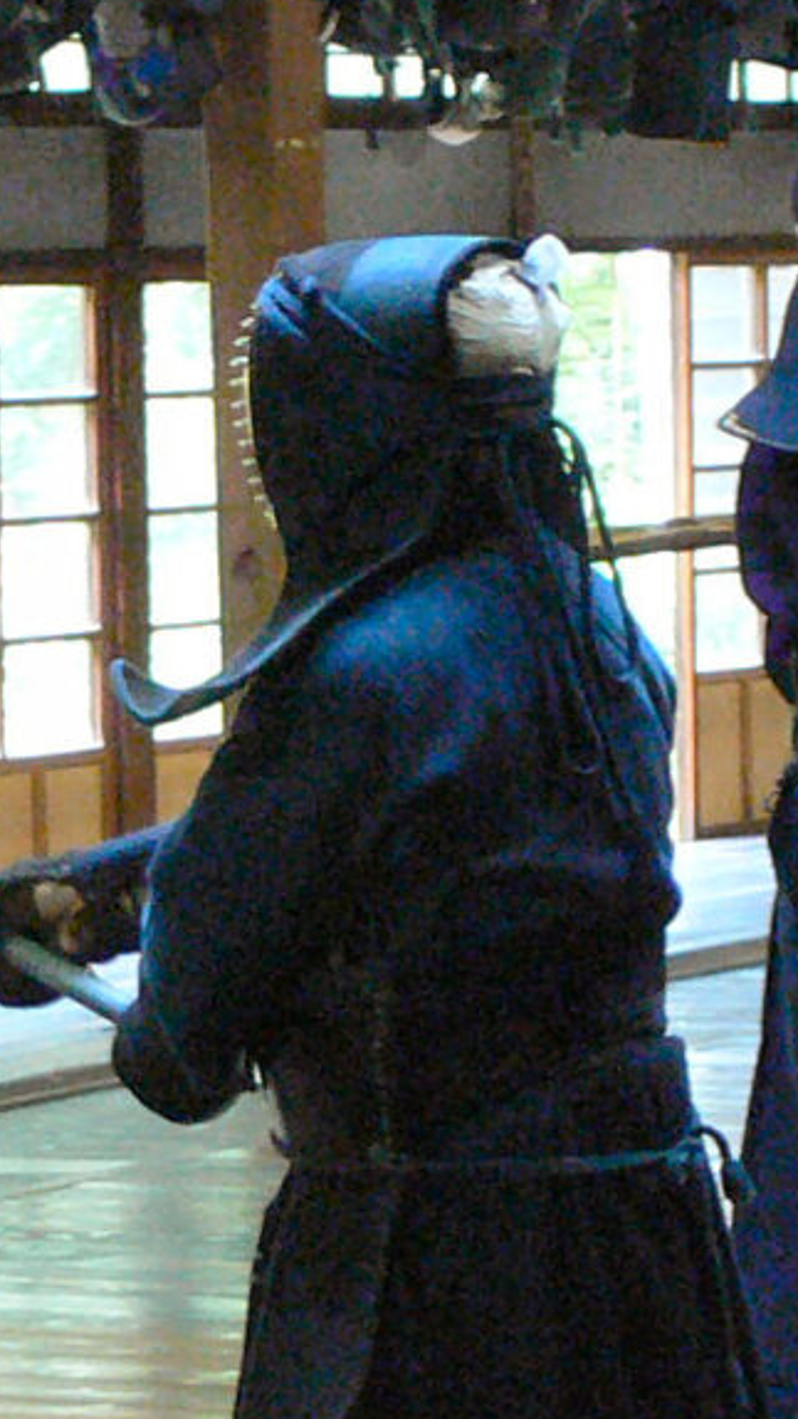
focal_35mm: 170
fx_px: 6393
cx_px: 578
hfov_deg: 7.1
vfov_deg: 12.7
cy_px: 616
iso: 200
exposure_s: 1/13
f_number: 2.8
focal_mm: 7.4
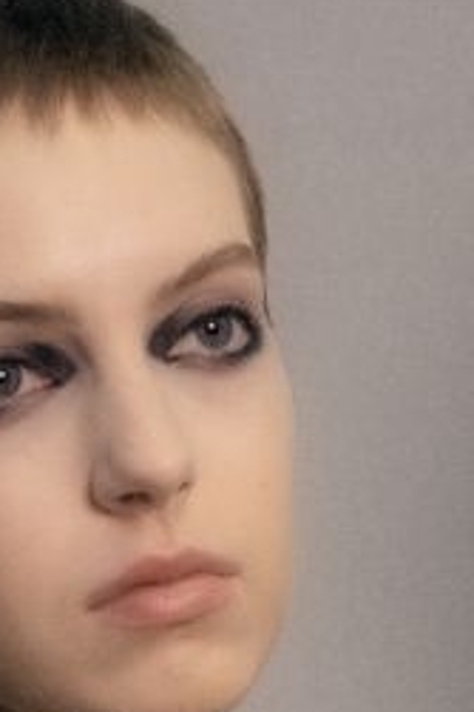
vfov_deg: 7.4
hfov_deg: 5.2
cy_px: 1696
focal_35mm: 262
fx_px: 5181
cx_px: 420
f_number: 8
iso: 1000
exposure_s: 1/125
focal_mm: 35
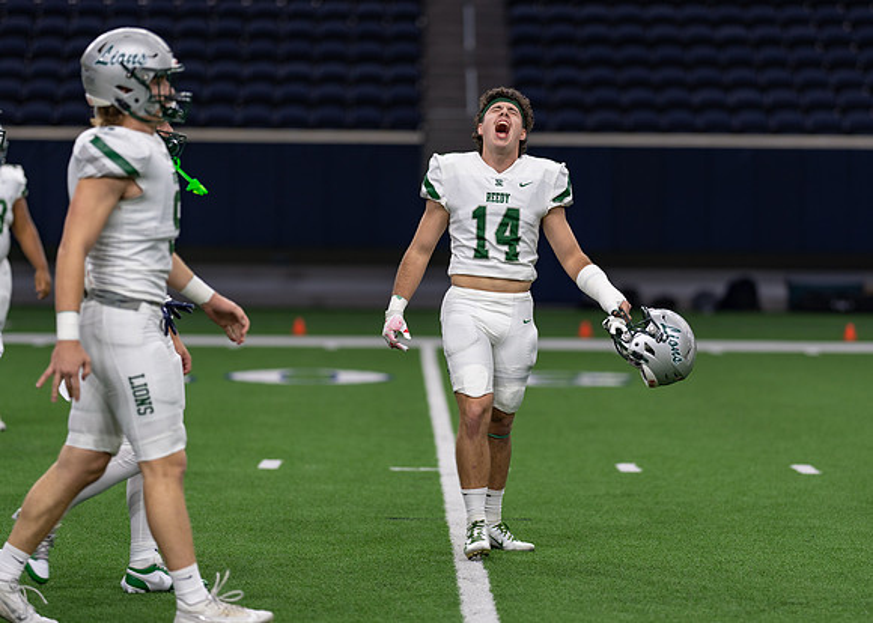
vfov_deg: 8.7
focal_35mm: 165
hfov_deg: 12.2
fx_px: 4088
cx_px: 515
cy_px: 276
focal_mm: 135
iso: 200
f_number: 1.8
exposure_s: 1/250
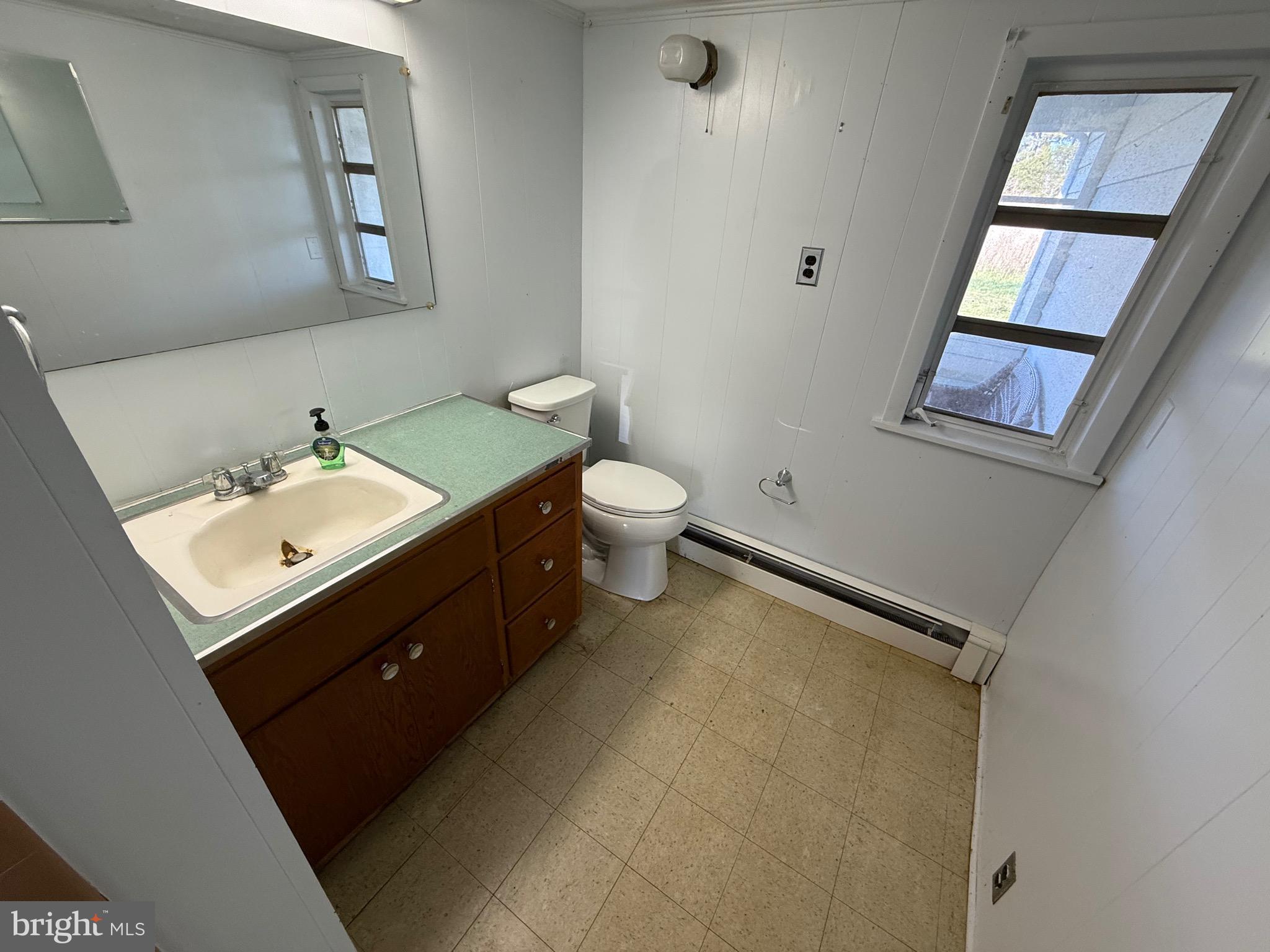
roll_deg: -3.0
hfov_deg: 102.1
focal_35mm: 14
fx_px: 514
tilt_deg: -30.3
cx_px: 635
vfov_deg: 85.7
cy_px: 476
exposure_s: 1/60
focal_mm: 2.22
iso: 200
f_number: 2.2
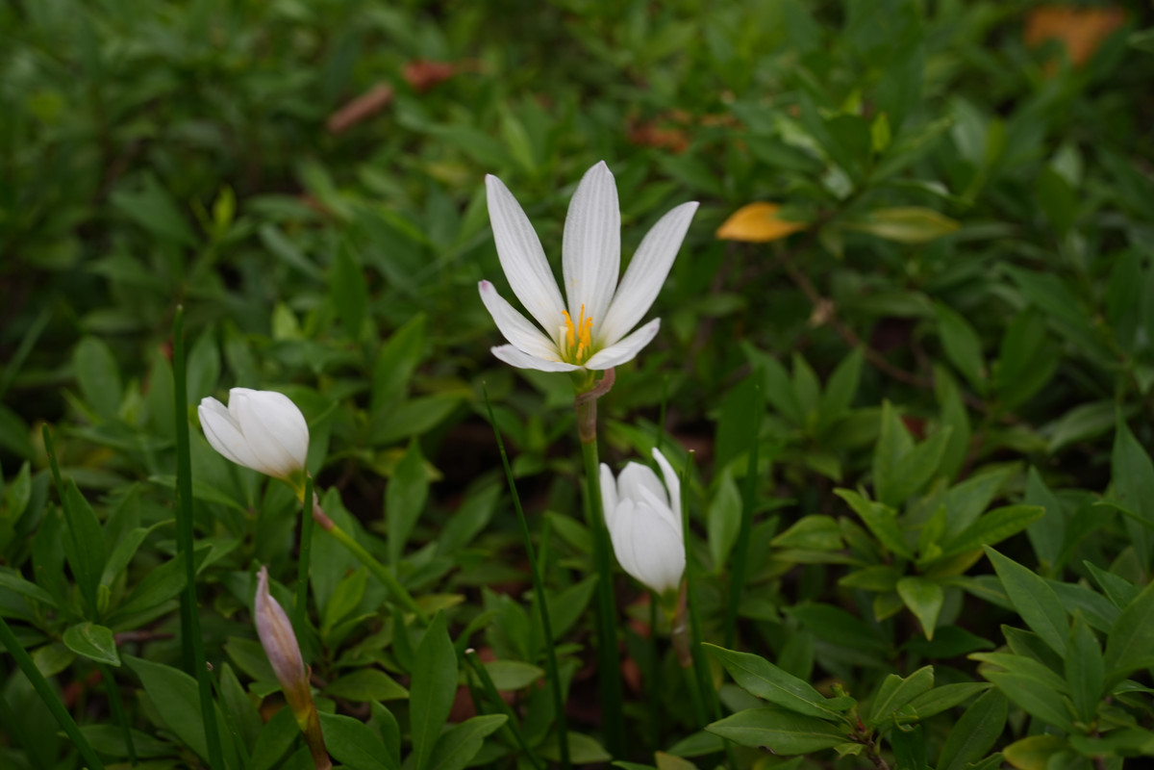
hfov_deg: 41.1
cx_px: 577
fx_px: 1539
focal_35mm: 48
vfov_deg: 28.1
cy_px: 385
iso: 200
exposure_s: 1/20
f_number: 8
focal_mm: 48
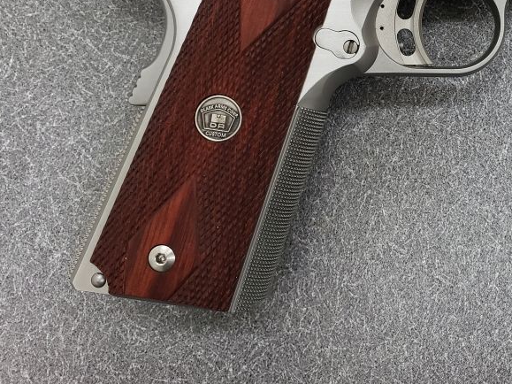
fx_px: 680
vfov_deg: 30.6
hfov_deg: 39.4
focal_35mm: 46
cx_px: 420
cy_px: 65
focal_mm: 4.3
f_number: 2.4
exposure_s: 1/40
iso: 320
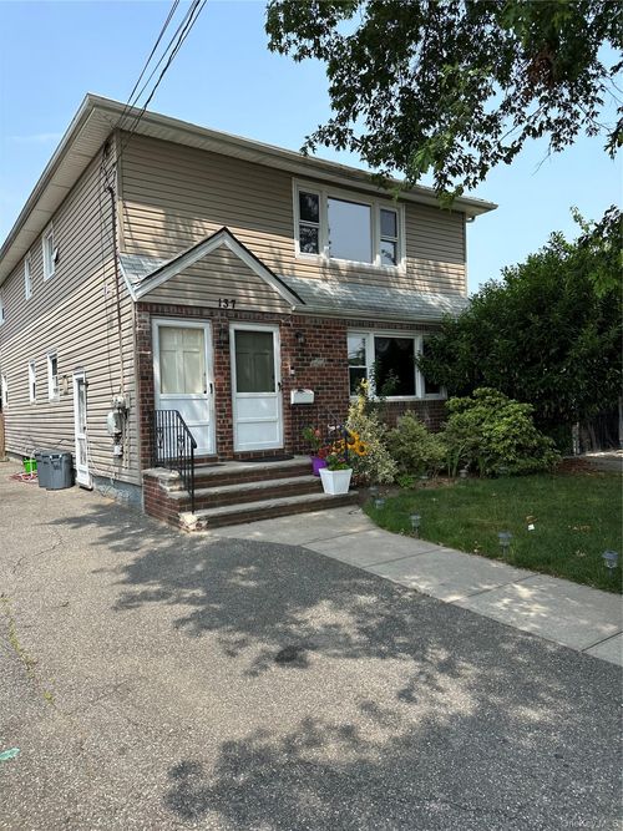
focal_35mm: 24
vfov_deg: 71.6
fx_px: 576
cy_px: 416
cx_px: 312
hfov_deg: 56.8
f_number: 1.78
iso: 80
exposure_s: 1/2299
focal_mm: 6.86
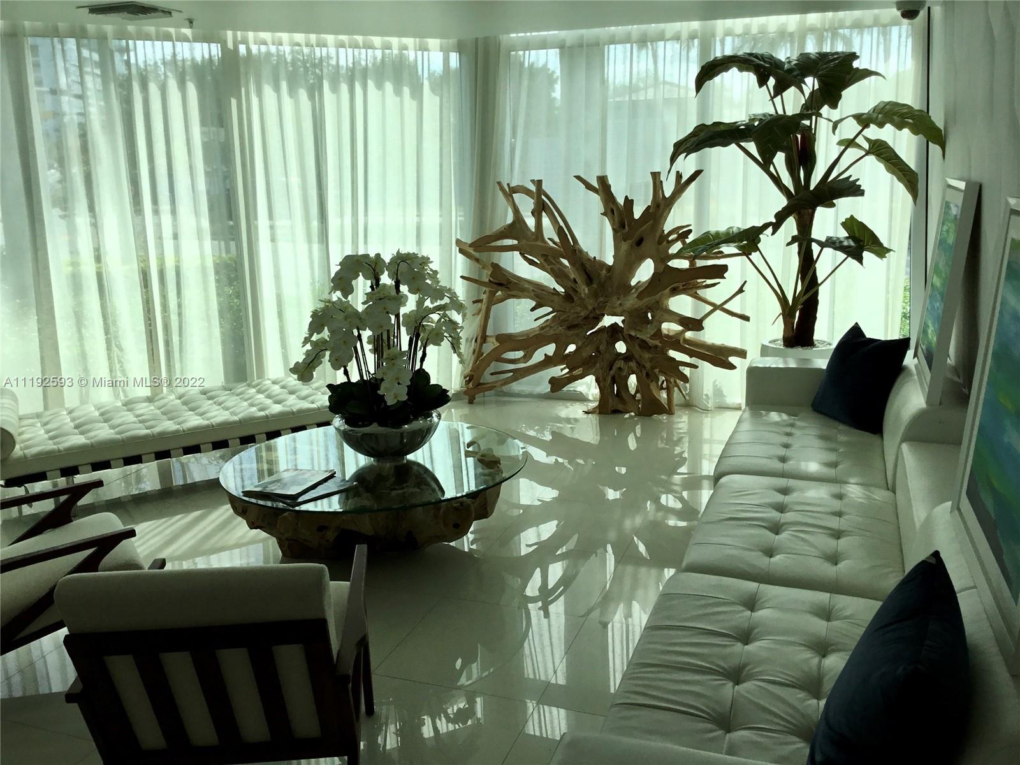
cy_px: 382
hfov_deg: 58.4
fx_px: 913
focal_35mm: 31
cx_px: 510
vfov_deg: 45.4
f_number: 2.4
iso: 25
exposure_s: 1/519
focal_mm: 3.3
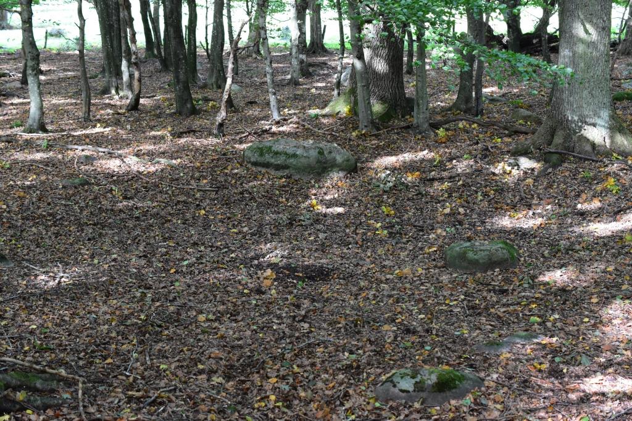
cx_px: 316
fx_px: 1053
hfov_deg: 33.4
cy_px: 210
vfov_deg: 22.6
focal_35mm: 60
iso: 1600
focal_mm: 40
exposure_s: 1/60
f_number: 5.6
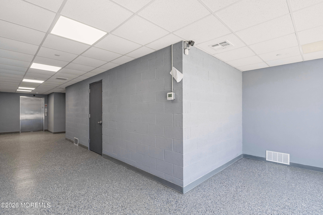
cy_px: 108
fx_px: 153
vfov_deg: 70.4
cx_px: 162
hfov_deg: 93.3
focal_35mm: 17
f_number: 8
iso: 400
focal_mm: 17
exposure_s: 1/20
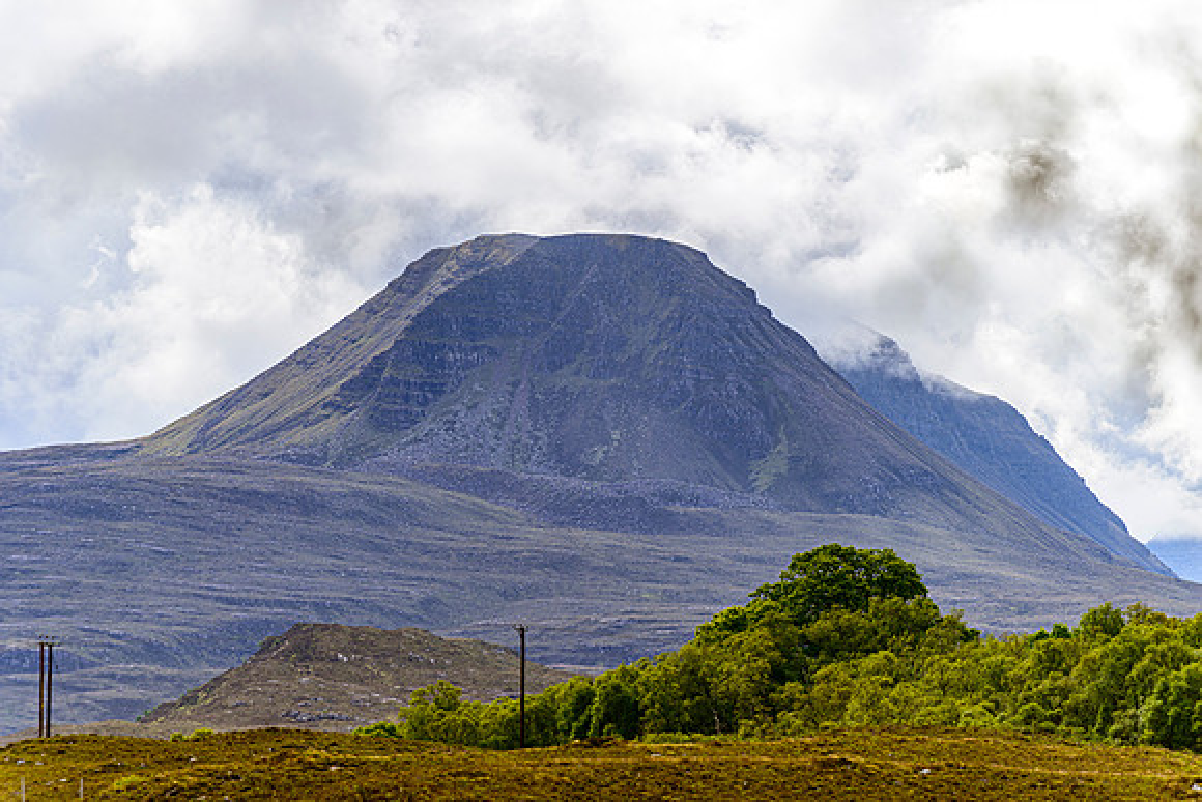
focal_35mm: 200
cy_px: 401
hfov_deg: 10.3
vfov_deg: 6.9
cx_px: 601
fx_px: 6679
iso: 100
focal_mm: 200
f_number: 2.8
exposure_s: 1/2000
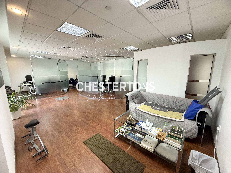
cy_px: 86
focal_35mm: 14
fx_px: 93
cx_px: 116
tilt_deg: -10.0
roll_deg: +0.3
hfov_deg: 102.1
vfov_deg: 85.7
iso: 200
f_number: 2.2
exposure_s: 1/50
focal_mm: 2.22
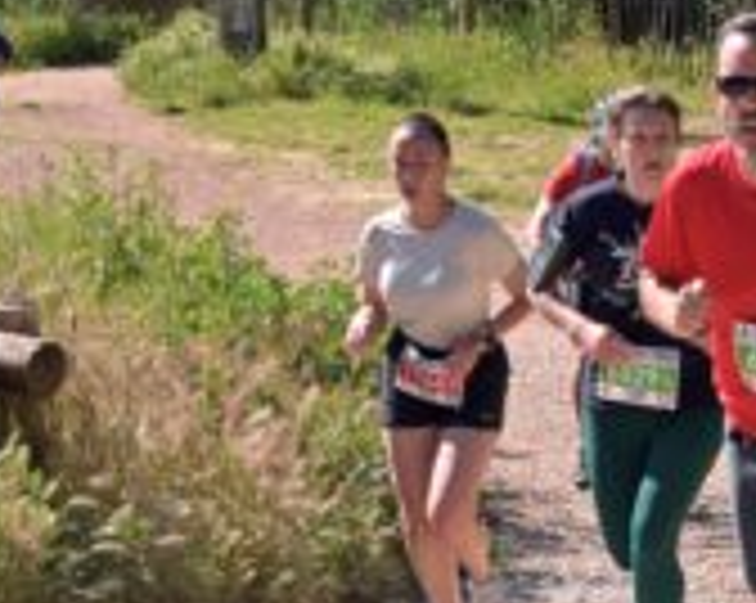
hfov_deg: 12.6
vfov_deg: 10.1
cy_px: 349
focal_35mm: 152
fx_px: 3397
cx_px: 652
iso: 800
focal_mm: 68
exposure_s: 1/400
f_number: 16
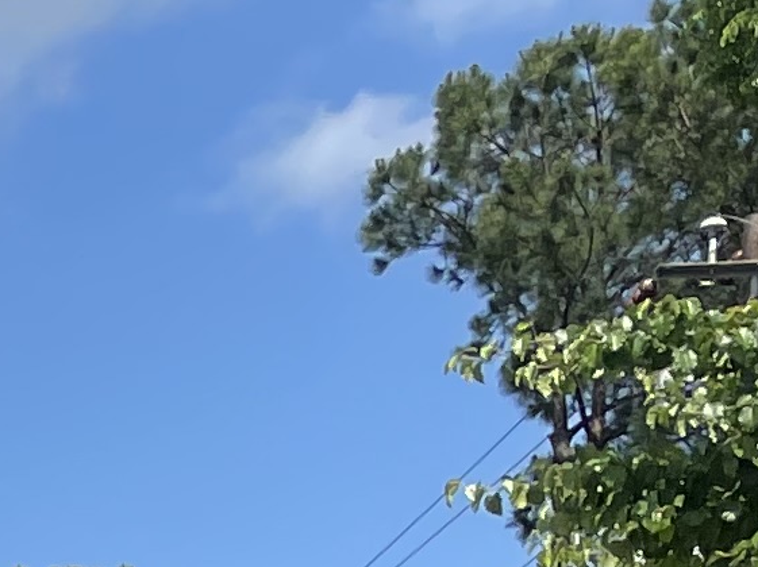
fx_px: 4092
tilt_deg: -3.4
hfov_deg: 9.1
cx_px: -1311
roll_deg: +1.2
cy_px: 1737
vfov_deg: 7.0
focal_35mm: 187
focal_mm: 4.2
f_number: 1.6
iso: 32
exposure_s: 1/3300
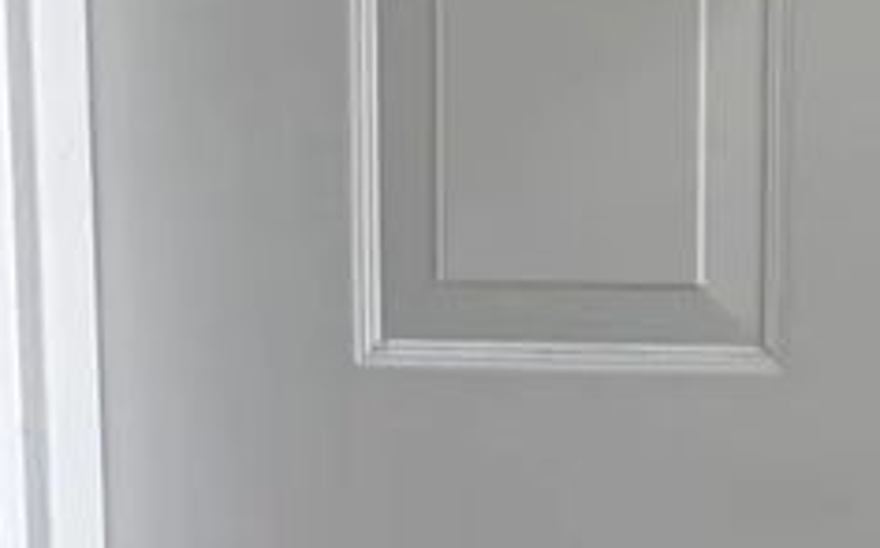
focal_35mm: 92
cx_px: 1119
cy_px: -248
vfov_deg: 13.4
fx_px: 2204
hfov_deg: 20.7
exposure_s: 1/121
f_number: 1.78
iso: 80
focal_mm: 6.76
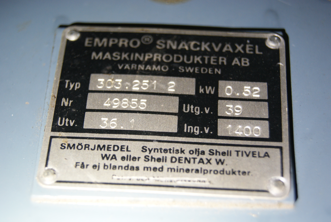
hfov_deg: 24.6
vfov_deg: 16.6
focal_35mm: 82
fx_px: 759
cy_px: 111
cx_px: 166
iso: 400
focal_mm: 55
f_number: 5.6
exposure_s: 1/60
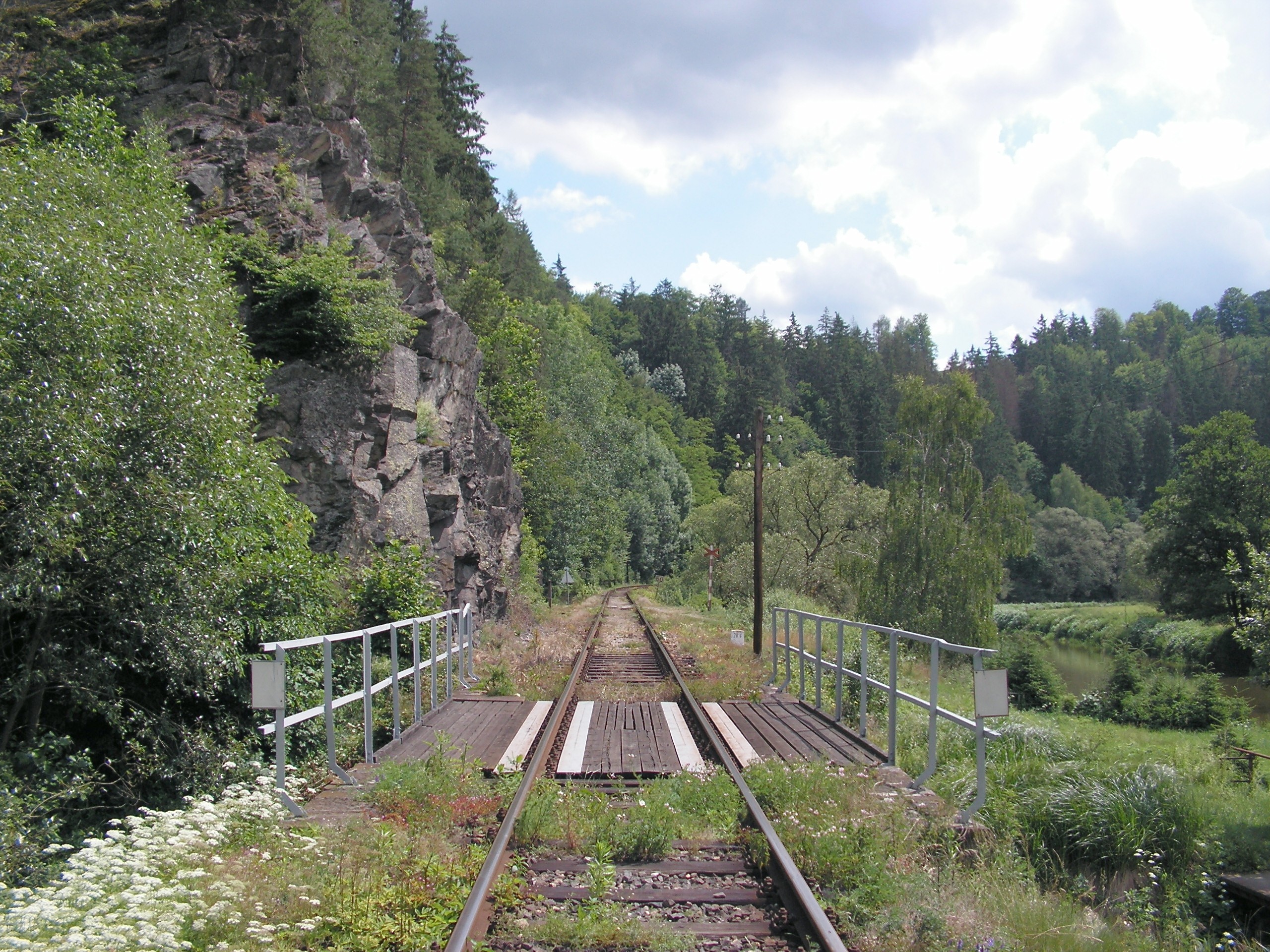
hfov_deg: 51.4
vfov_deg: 39.7
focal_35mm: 36
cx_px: 635
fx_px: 1321
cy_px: 476
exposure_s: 1/500
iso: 50
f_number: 3.2
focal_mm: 6
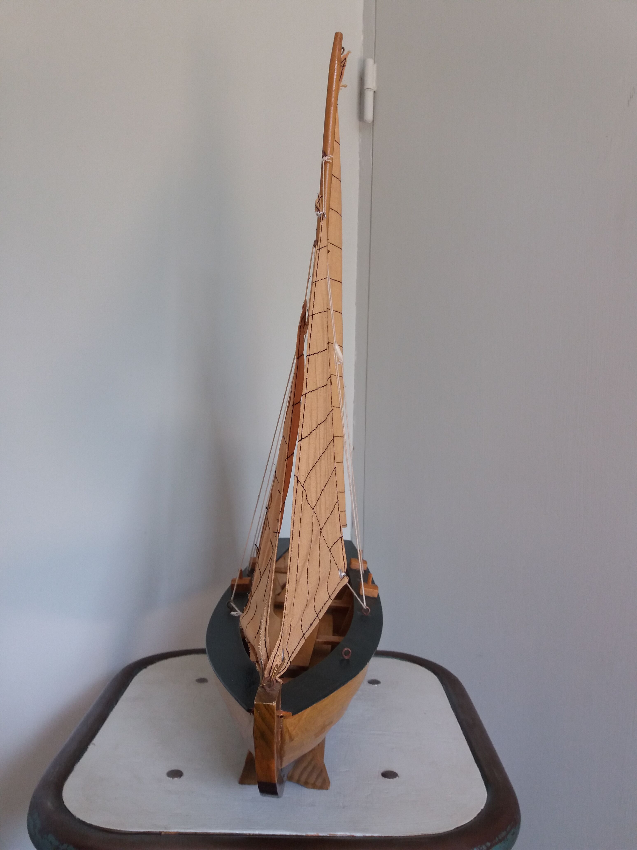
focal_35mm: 28
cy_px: 425
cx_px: 318
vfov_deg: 63.4
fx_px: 687
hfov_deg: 49.7
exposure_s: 1/50
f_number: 1.9
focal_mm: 3.7
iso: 80
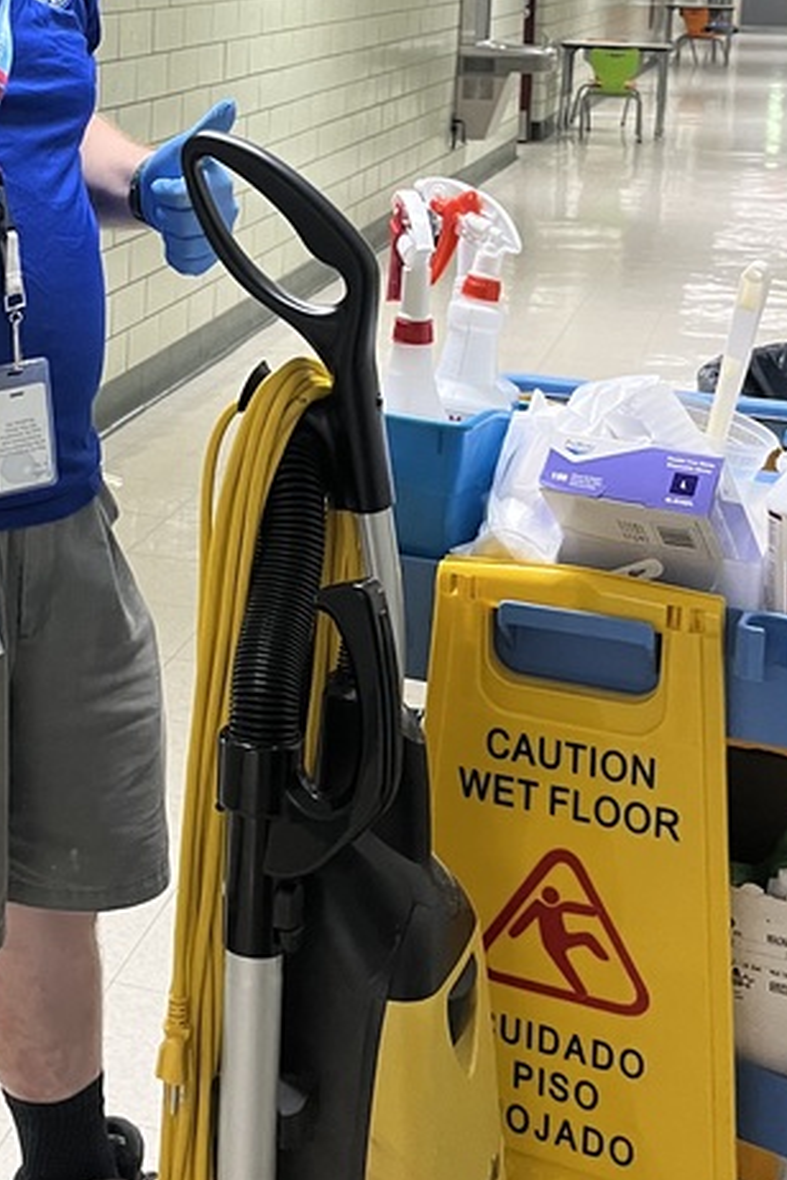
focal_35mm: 60
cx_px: 8
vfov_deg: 32.6
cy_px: 253
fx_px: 1967
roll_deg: -0.4
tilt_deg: -10.2
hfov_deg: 21.8
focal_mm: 5.1
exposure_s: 1/60
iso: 250
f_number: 1.6
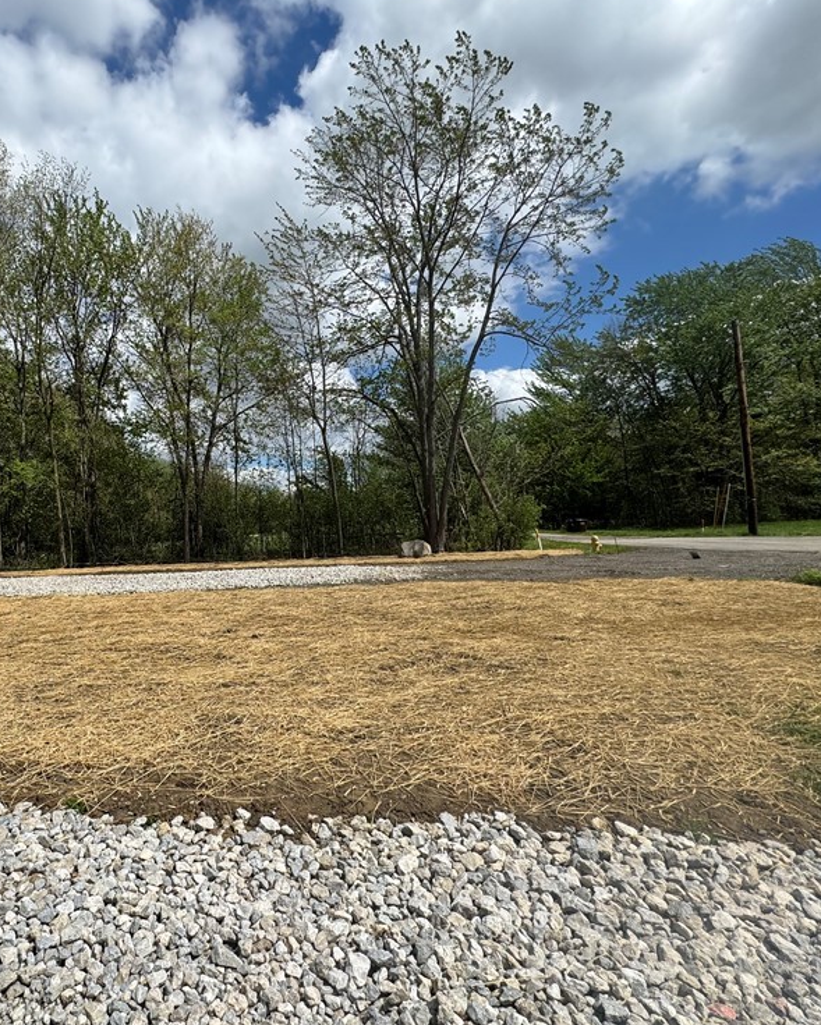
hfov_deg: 68.0
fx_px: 577
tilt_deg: +3.4
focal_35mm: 19
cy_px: 517
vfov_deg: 83.3
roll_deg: +1.6
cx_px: 245
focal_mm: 2.22
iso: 50
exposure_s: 1/2985
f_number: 2.2
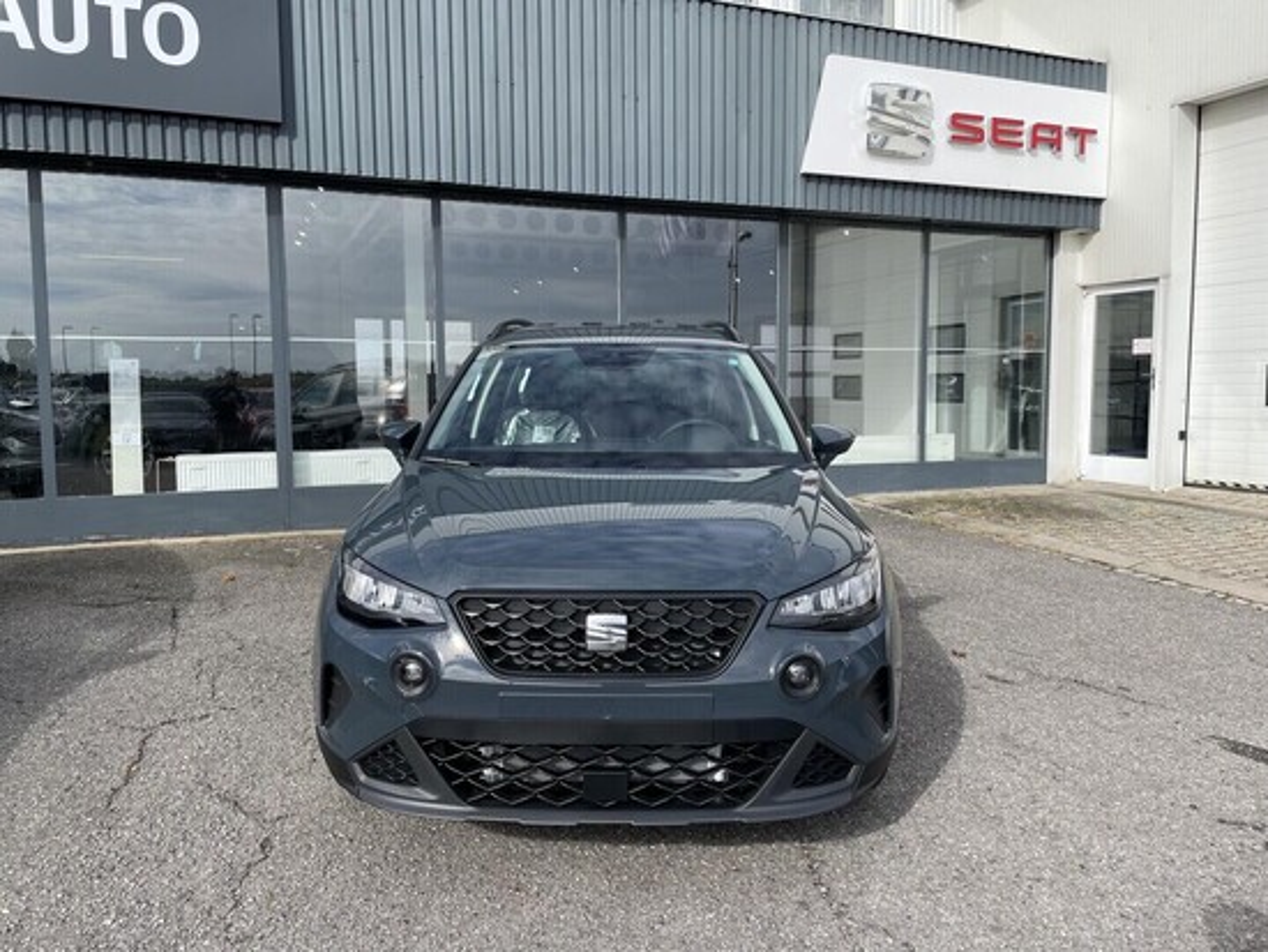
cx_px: 634
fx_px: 953
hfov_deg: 67.3
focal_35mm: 26
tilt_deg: -4.4
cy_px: 476
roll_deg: +0.7
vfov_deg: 53.1
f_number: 1.6
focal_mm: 4.2
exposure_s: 1/2257
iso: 32
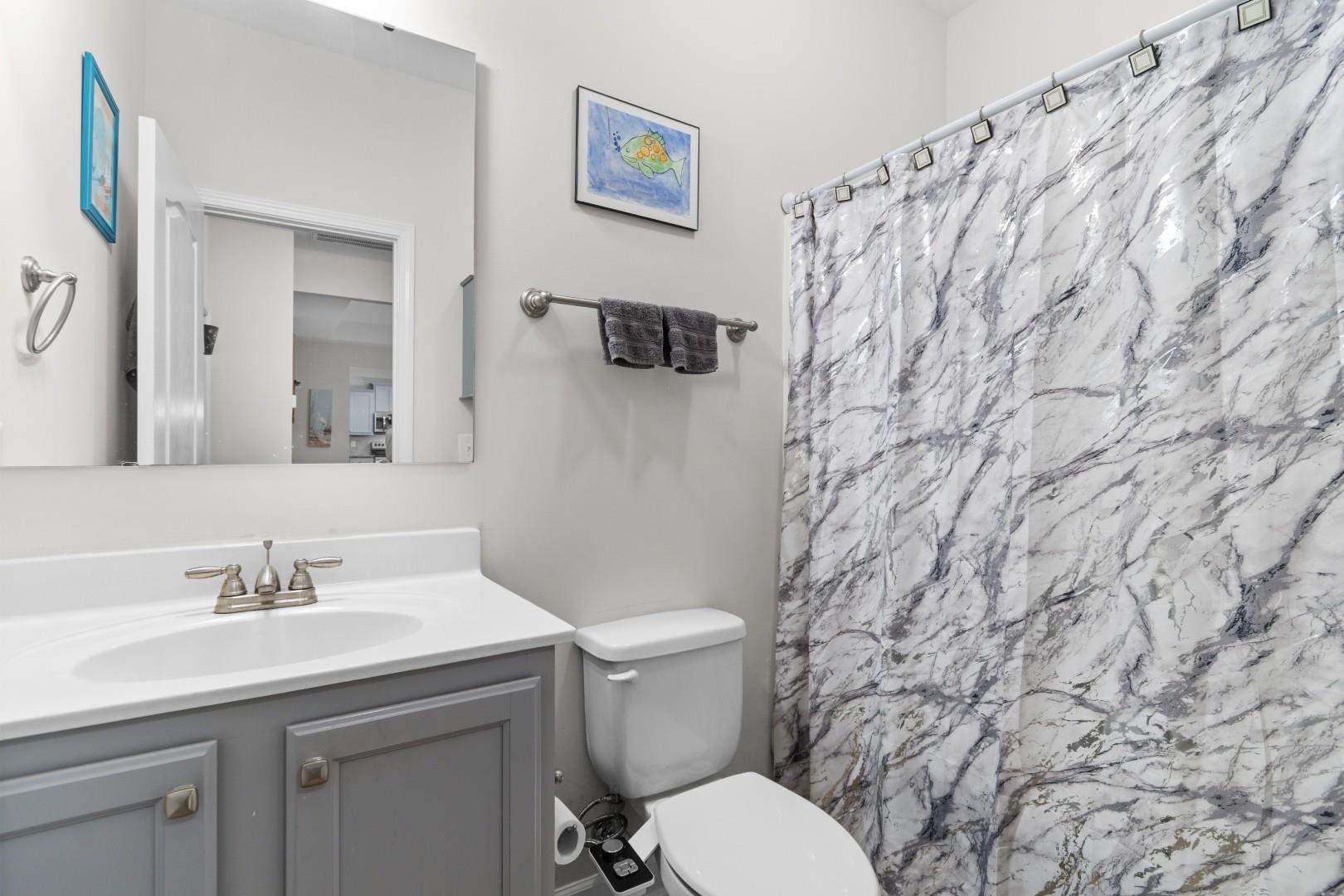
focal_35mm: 16
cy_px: 448
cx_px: 672
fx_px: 597
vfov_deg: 73.7
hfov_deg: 96.7
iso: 100
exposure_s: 1/6
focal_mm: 11
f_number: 4.8
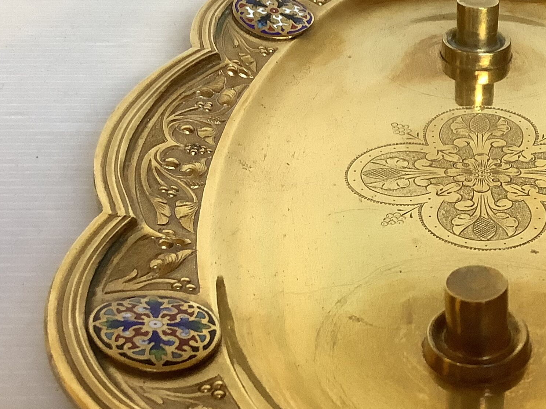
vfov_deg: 21.5
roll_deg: -0.2
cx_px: 449
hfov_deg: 27.9
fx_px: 1073
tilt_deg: -35.1
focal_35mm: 68
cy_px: 267
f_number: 2.4
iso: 125
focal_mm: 3.3
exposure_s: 1/50
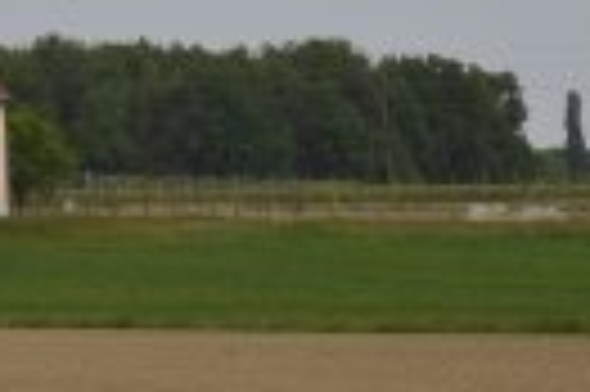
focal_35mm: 435
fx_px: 7115
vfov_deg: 3.2
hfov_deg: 4.7
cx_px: -137
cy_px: 20
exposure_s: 1/400
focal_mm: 85
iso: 400
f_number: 13
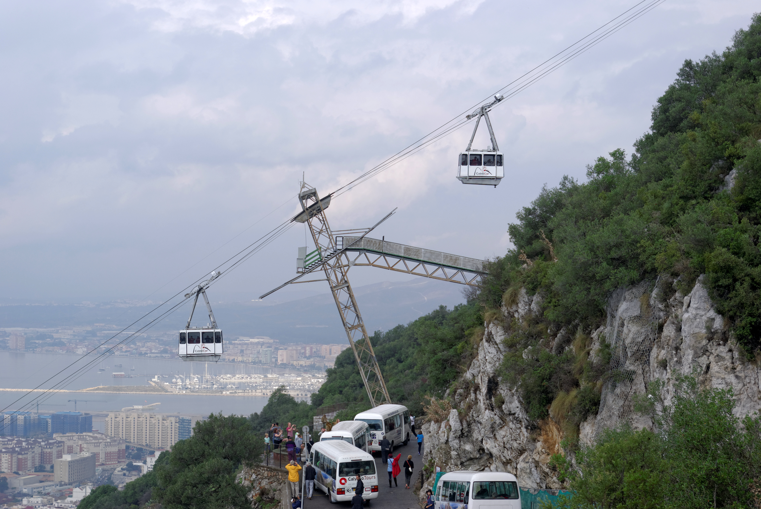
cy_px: 254
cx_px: 380
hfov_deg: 31.2
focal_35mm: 64
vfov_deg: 21.1
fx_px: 1365
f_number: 9.5
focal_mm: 43
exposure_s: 1/250
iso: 100
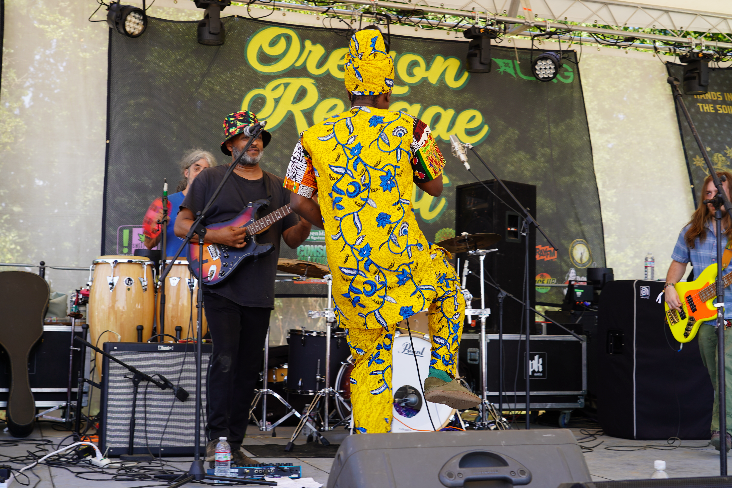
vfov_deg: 27.0
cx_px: 366
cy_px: 244
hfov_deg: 39.6
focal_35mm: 50
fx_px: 1017
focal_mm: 50
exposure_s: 1/100
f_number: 6.3
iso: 100
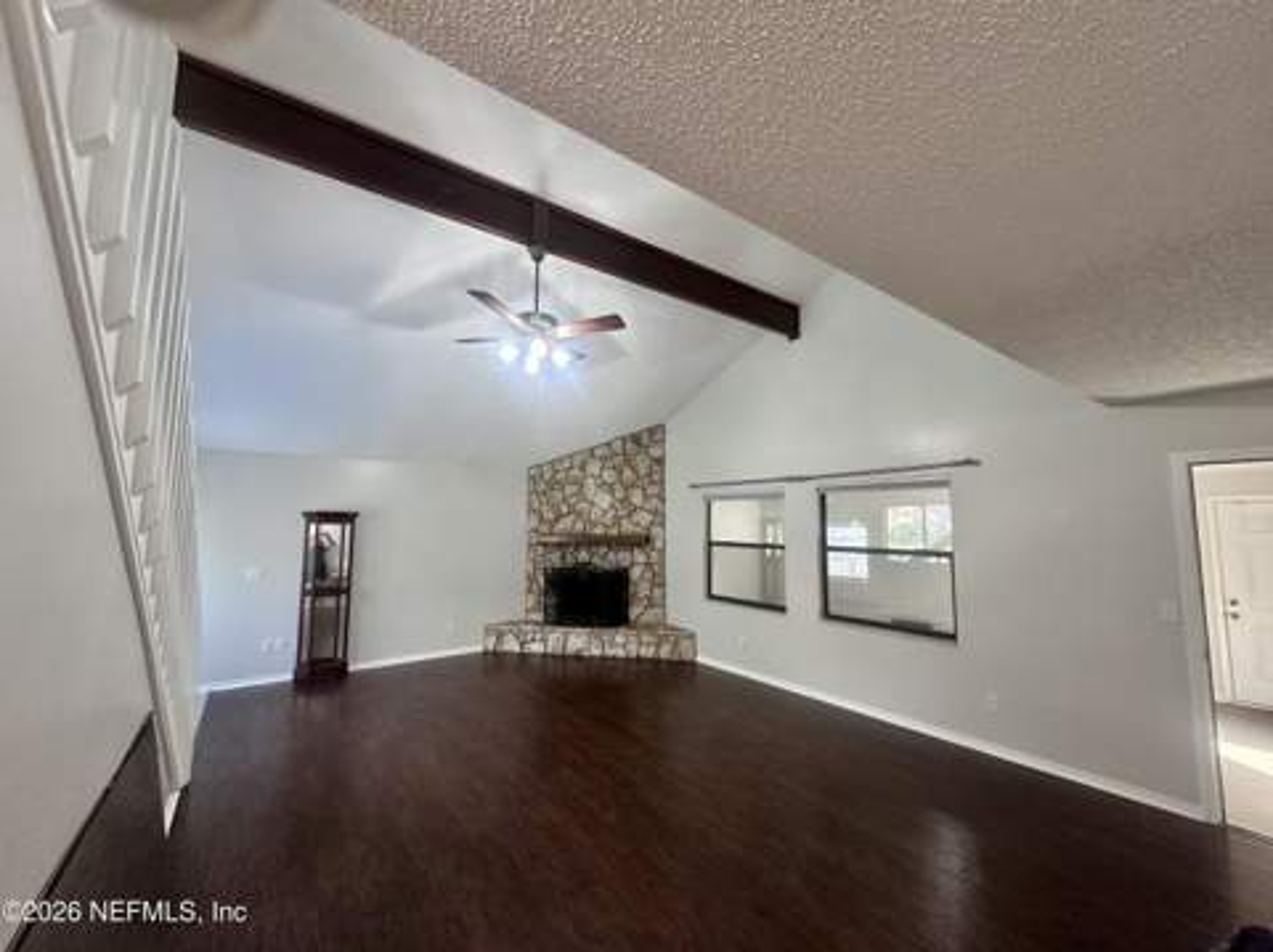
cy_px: 476
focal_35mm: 14
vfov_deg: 85.6
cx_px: 636
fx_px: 514
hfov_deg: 102.1
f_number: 2.2
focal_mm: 2.22
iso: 250
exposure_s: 1/60
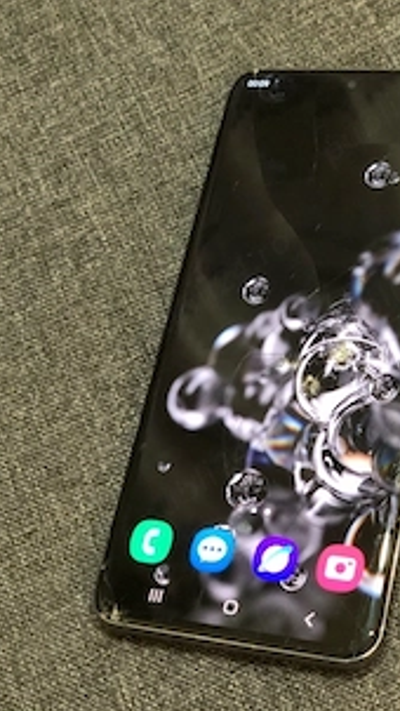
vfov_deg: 28.2
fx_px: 1413
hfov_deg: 16.1
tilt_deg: -56.5
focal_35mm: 75
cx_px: 261
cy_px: 318
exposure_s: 1/8
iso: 200
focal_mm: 6
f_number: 2.4
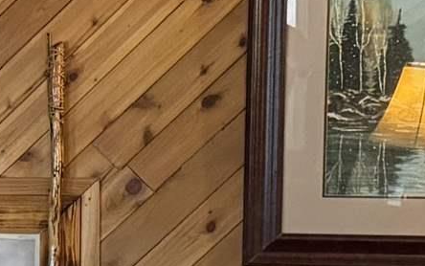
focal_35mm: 176
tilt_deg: -5.7
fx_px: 2040
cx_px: -397
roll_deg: +0.3
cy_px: 208
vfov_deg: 7.5
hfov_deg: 10.9
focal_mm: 6.76
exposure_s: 1/60
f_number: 1.78
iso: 640
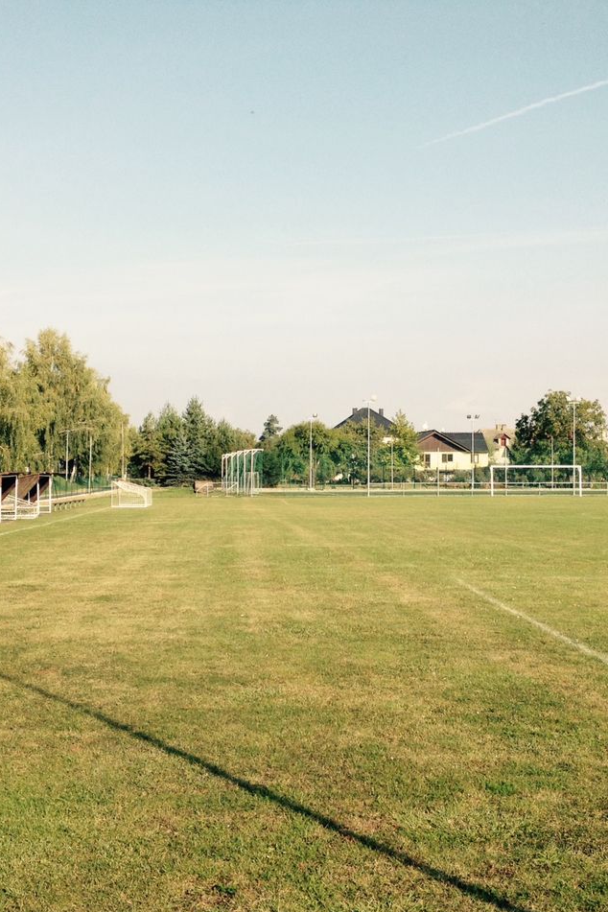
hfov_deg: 27.5
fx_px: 1241
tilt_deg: +0.2
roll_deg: -0.8
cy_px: 459
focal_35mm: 49
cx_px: 316
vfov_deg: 40.3
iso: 50
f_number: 2.4
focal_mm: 4.28
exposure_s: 1/1346
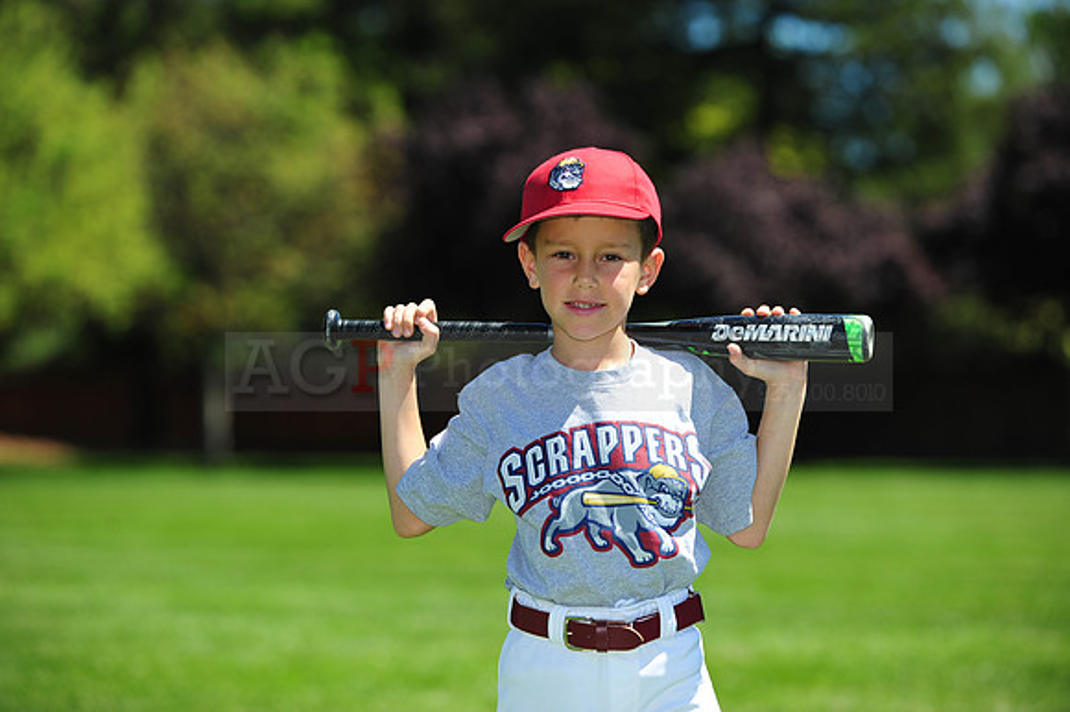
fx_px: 4307
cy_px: 356
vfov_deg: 9.5
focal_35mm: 145
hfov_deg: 14.2
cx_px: 535
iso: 250
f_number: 4.5
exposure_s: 1/1600
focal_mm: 145
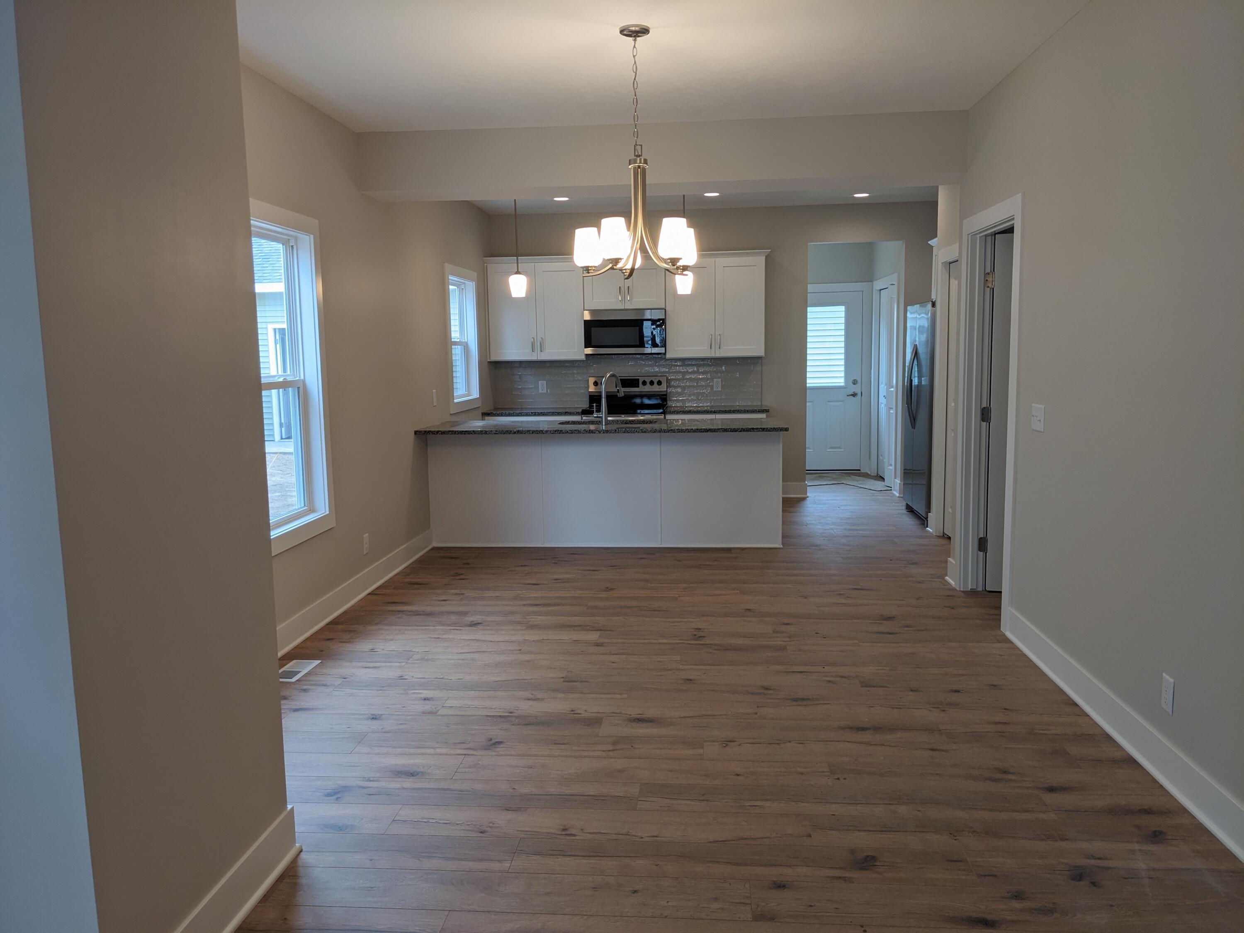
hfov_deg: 65.3
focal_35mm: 27
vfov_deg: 51.4
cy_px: 466
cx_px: 622
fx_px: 970
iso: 42
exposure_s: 1/121
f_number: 1.73
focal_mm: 4.38
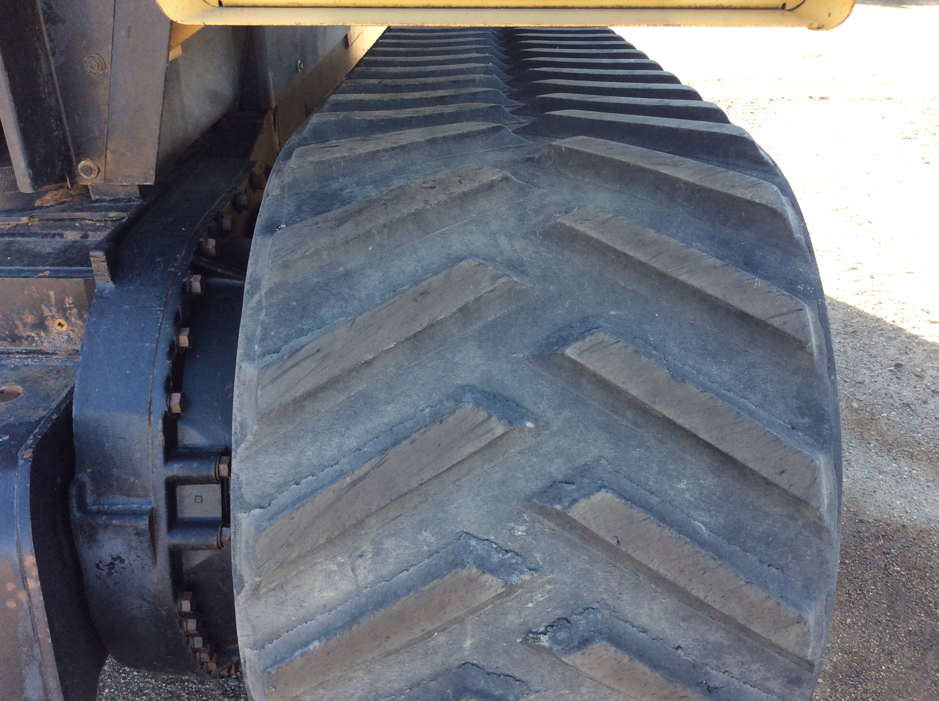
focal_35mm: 32
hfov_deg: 56.9
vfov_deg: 44.1
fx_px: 867
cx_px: 470
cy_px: 350
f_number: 2.4
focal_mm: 3.3
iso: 40
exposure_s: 1/120
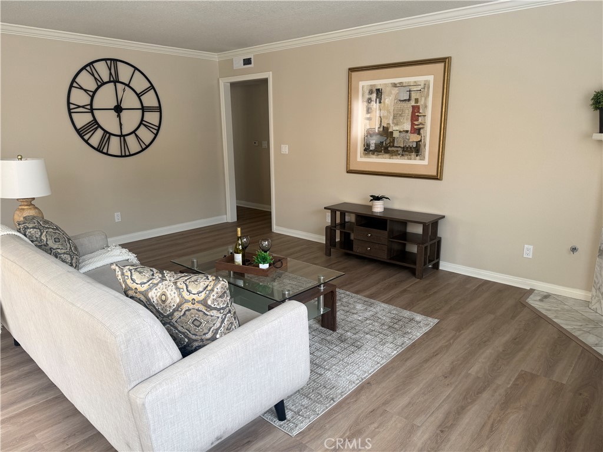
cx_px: 302
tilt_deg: -12.0
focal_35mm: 24
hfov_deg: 71.6
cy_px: 226
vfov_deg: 56.8
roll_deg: +0.8
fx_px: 418
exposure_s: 1/121
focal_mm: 6.76
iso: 64
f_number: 1.78
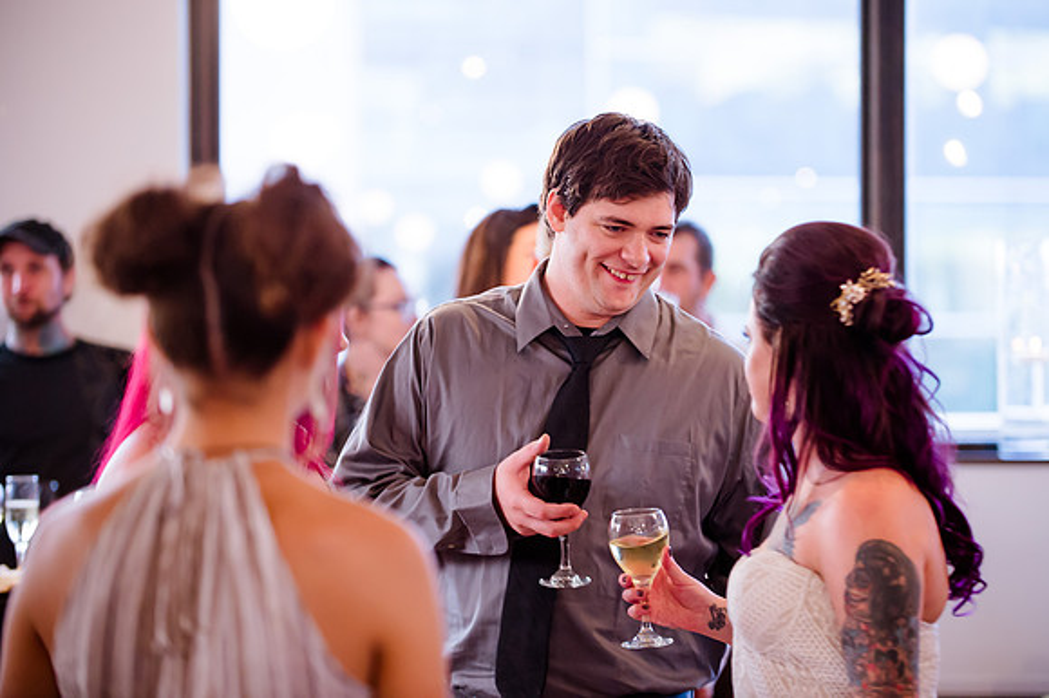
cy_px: 318
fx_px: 3986
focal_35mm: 137
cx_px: 570
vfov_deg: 10.0
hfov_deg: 15.0
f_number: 2.8
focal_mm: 125
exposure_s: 1/125
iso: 2000
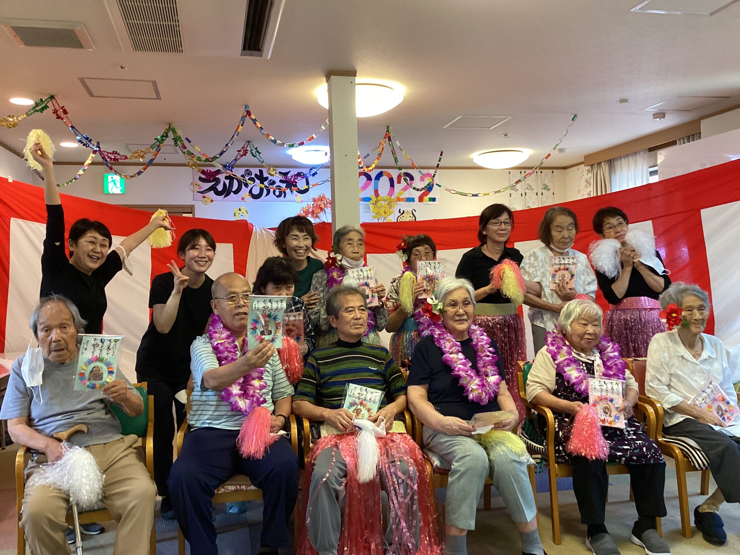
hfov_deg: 58.4
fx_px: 663
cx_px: 370
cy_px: 278
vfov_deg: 45.4
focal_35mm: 31
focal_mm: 3.3
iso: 160
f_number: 2.4
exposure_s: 1/50
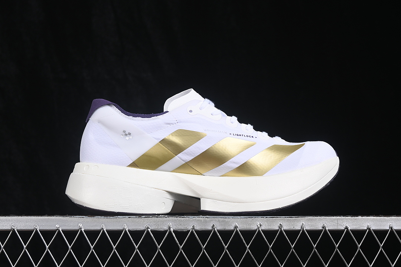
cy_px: 134
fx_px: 835
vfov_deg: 18.2
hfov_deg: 27.0
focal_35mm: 75
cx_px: 200
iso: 160
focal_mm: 50
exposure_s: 1/80
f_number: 8
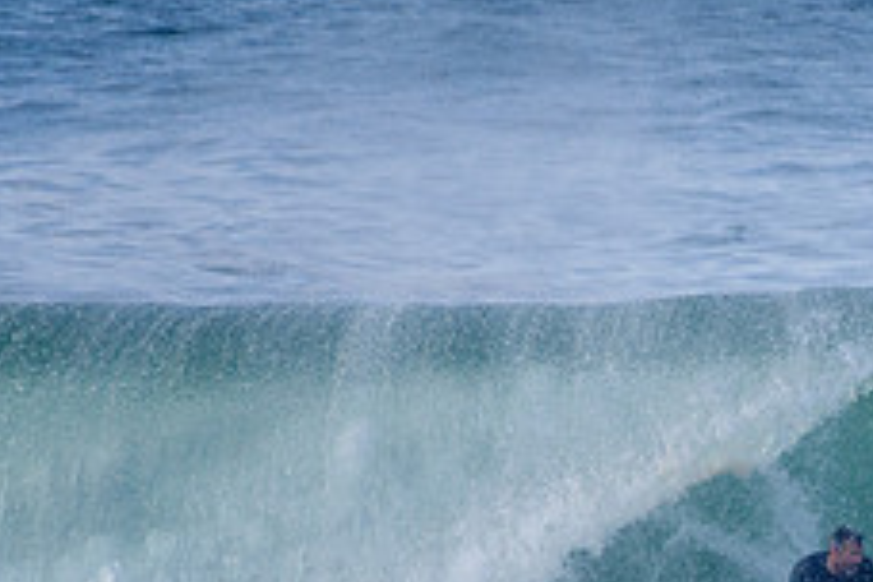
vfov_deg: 0.7
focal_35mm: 1911
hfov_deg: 1.1
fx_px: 46338
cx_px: 1103
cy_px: 695
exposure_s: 1/2000
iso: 400
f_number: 5.6
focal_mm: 500
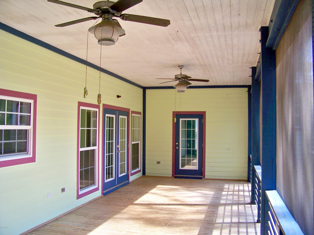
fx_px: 299
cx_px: 157
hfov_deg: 55.4
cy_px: 118
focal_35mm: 33
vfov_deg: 42.9
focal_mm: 5.85
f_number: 2.8
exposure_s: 1/50
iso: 100
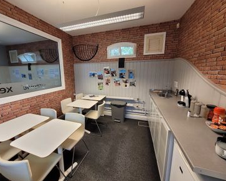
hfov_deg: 100.6
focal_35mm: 14
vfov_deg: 87.9
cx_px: 106
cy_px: 92
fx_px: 94
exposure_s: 1/50
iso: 160
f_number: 2.2
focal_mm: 1.74
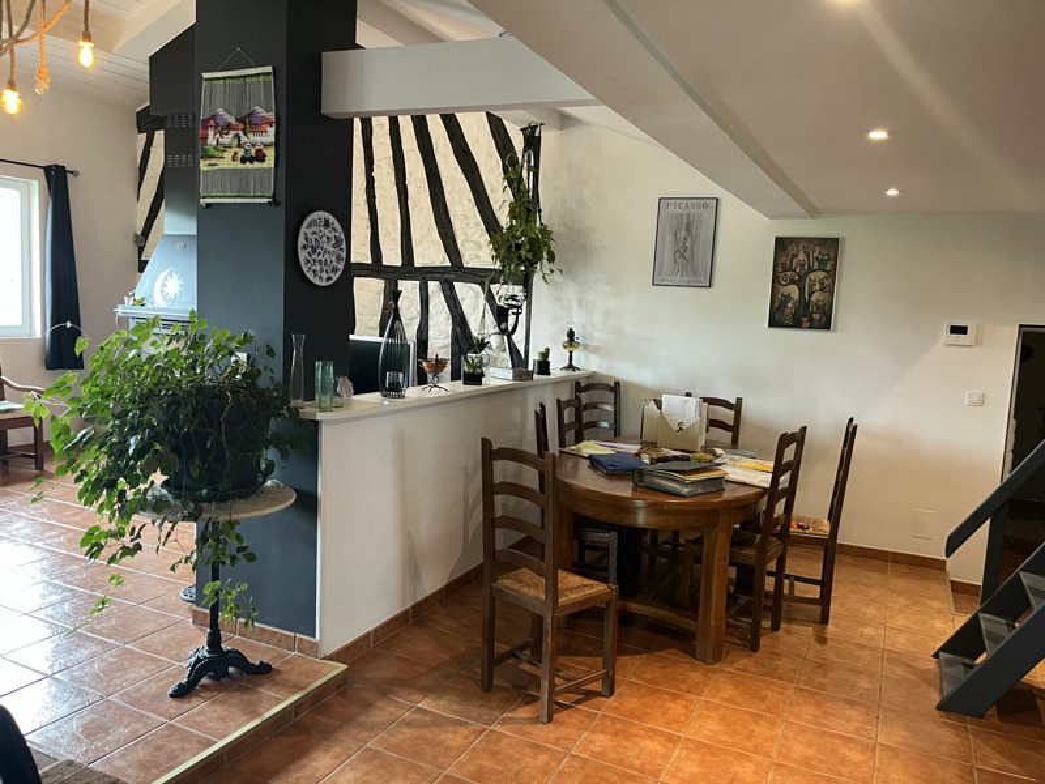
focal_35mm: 26
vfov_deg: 53.1
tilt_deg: -4.0
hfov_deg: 67.3
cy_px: 392
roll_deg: -2.0
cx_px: 522
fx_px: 785
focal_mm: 5.1
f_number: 1.6
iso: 200
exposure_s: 1/60
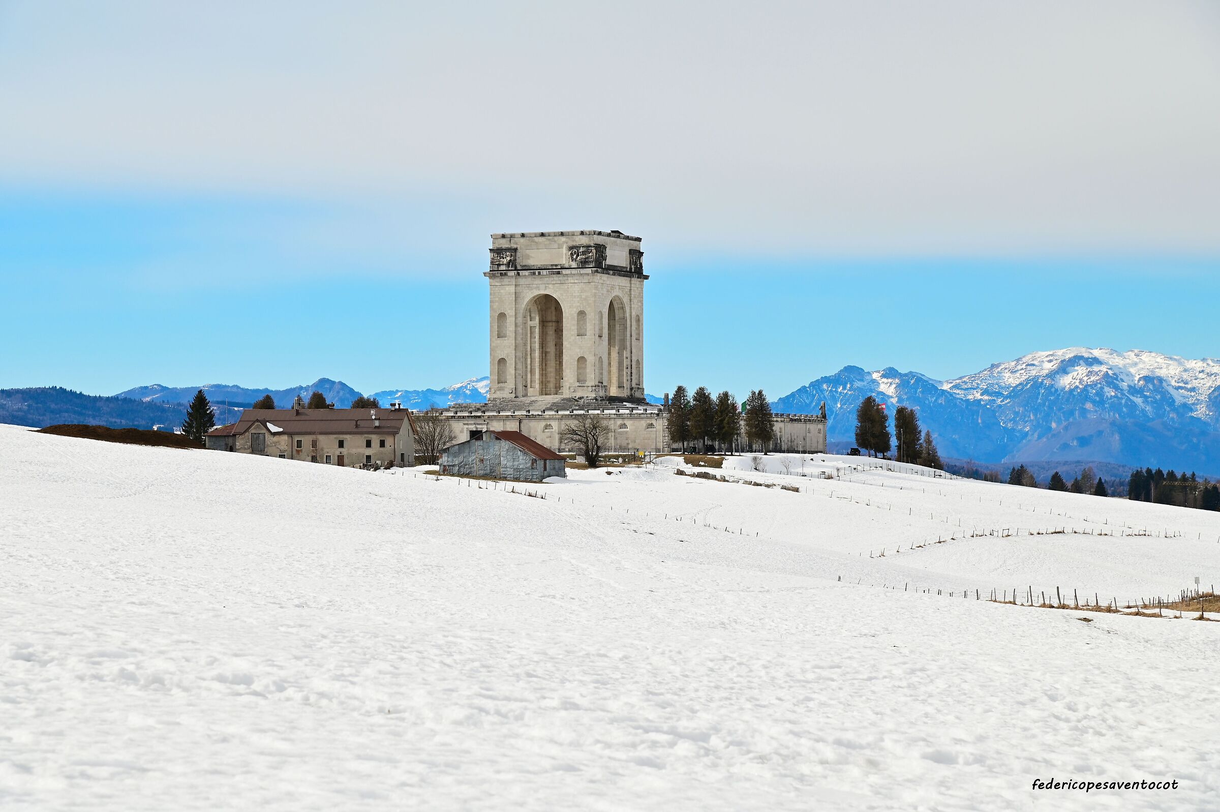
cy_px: 406
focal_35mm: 92
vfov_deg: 14.8
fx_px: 3116
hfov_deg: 22.2
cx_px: 610
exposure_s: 1/400
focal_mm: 92
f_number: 11
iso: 200
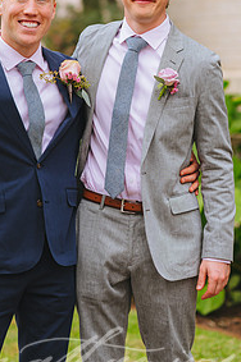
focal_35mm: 135
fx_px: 1359
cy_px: 129
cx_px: 85
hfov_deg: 10.1
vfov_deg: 15.2
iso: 200
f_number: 2.2
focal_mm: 85
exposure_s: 1/2000
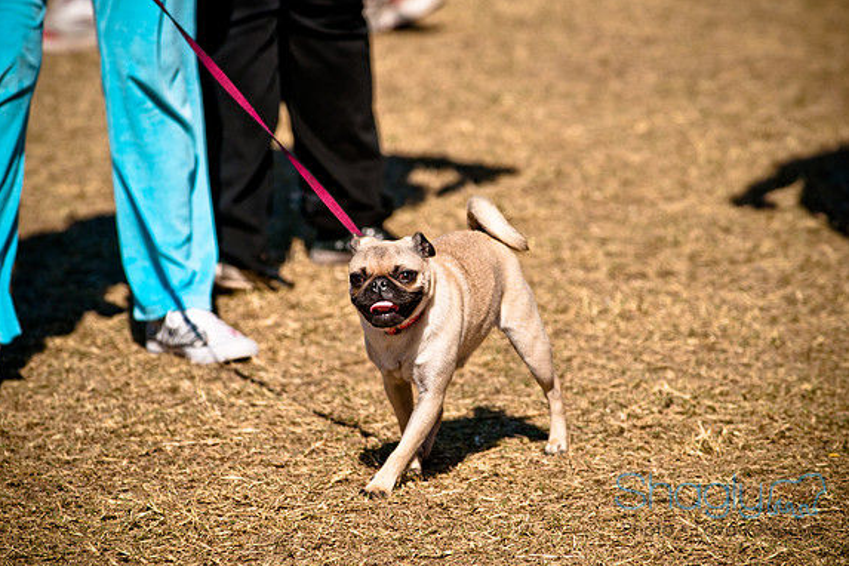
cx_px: 422
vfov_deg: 4.5
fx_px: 7145
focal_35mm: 303
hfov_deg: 6.8
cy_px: 282
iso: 200
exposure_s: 1/1600
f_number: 5
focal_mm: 200
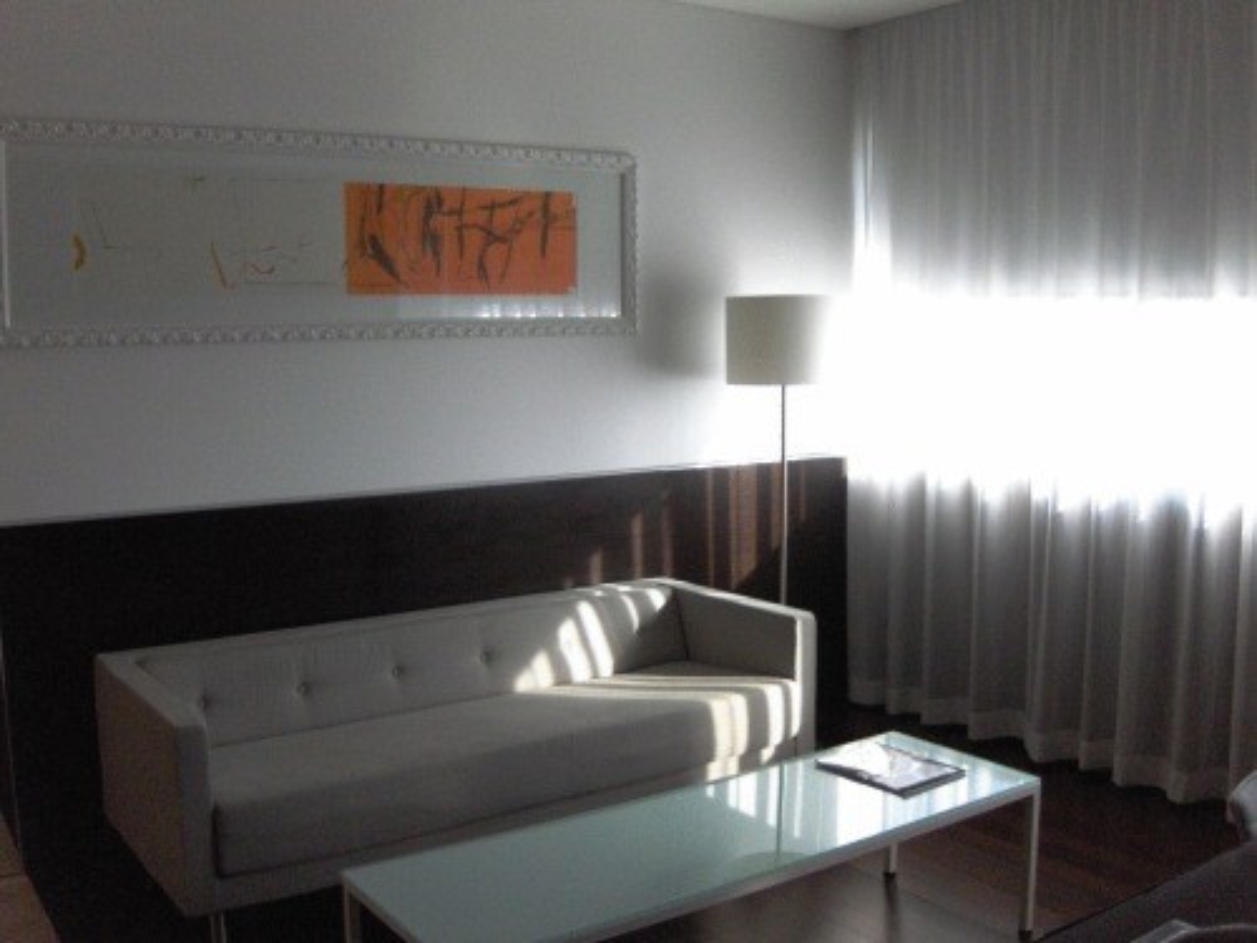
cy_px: 472
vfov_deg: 40.7
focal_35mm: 35
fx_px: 1271
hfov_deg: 52.6
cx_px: 628
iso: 100
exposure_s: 1/431
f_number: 2.8
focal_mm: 7.5
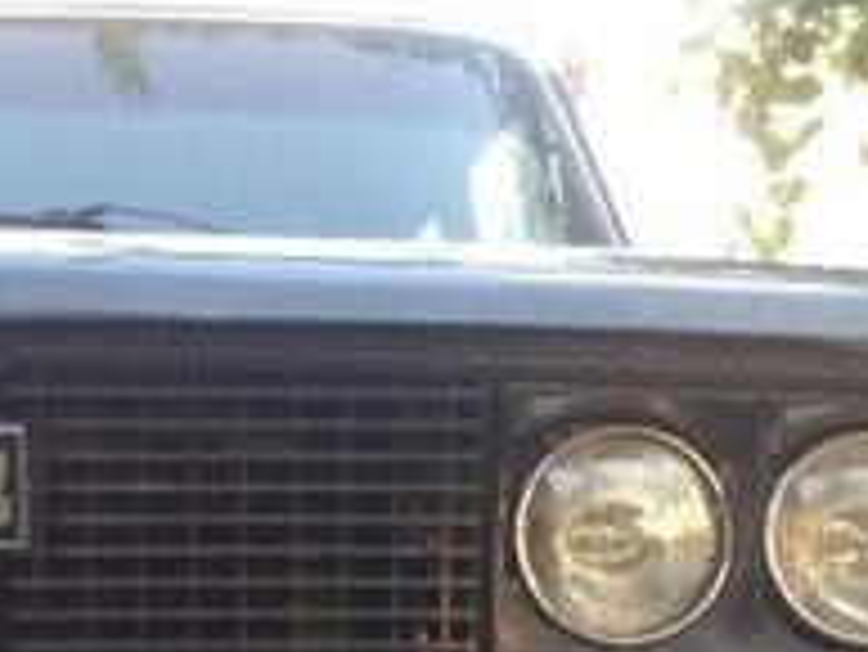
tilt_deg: -5.3
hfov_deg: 19.3
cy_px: 740
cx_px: 4
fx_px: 2484
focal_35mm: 99
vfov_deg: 14.6
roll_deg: -2.3
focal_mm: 4.15
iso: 40
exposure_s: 1/33
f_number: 2.2
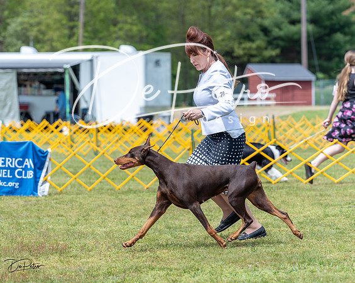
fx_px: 1749
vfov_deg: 9.2
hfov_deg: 11.6
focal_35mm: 167
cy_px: 124
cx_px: 140
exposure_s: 1/800
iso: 100
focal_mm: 123
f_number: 4
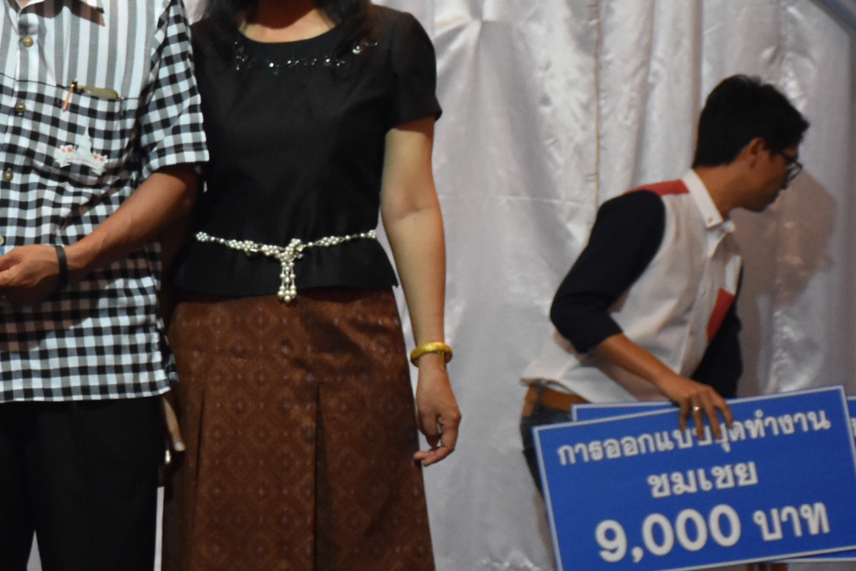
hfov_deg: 7.8
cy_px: 95
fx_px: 6134
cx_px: -404
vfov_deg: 5.3
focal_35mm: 258
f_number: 4.8
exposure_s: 1/60
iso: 1100
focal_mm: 52
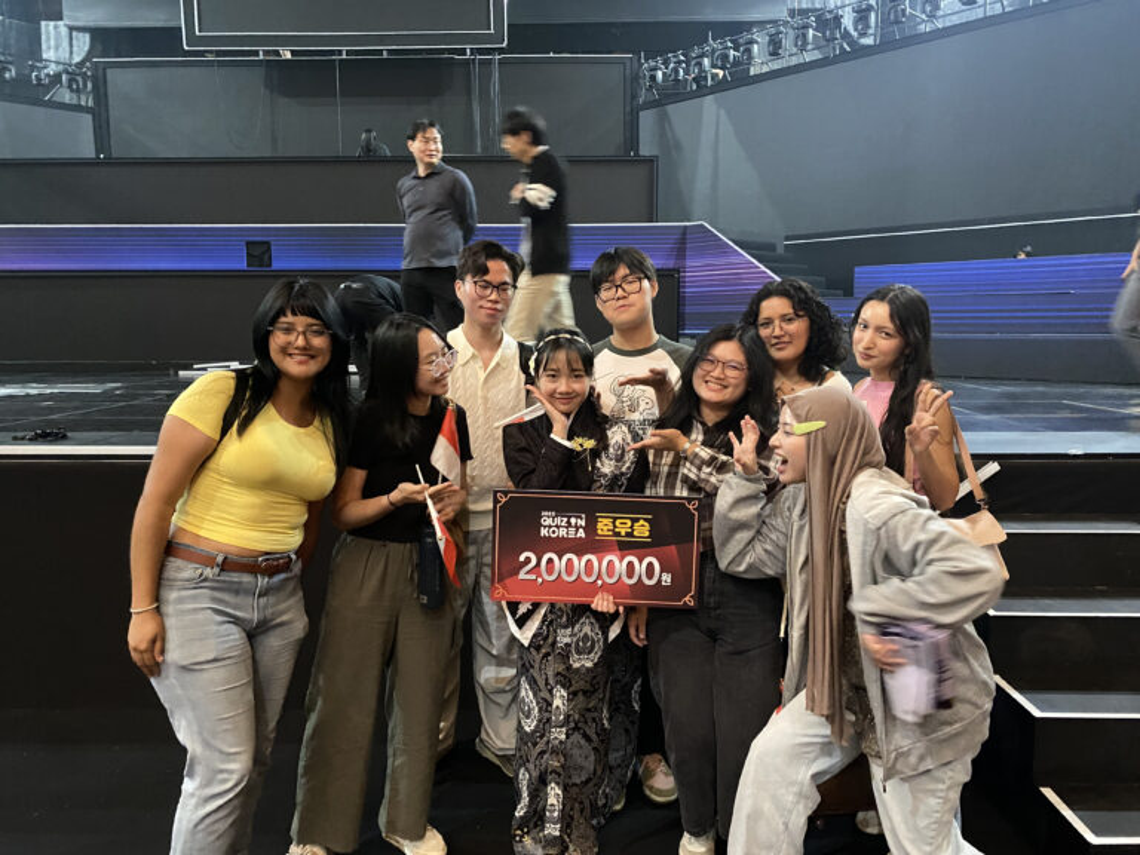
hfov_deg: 67.3
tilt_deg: -5.6
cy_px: 428
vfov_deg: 53.1
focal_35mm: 26
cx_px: 570
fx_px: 856
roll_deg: -0.5
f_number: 1.8
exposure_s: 1/24
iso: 800
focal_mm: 4.25
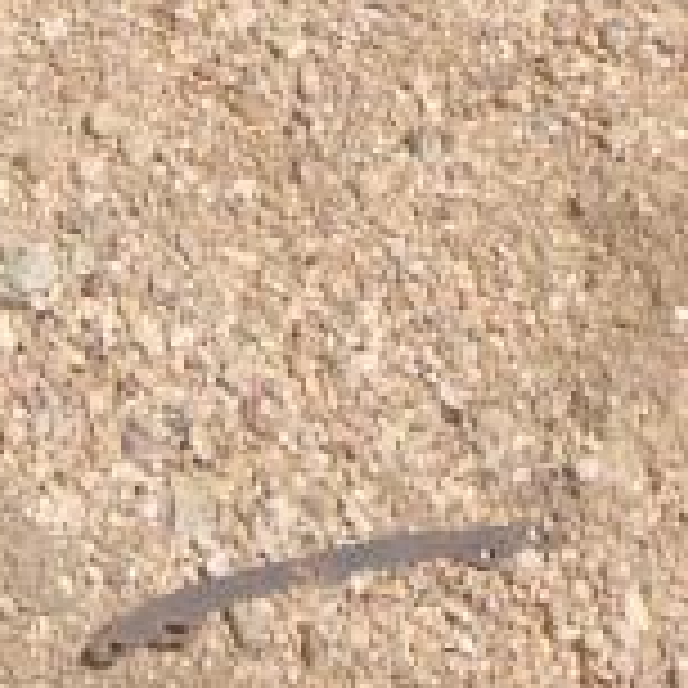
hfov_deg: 8.3
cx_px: -1246
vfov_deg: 8.0
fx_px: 4160
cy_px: -1421
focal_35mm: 185
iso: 100
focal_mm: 4.5
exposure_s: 1/500
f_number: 3.9
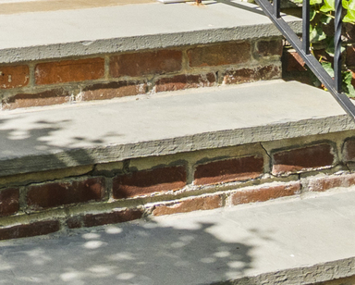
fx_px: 1262
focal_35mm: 120
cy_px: -246
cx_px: -102
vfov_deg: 11.8
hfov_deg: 15.3
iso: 200
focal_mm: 16
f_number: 9
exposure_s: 1/13
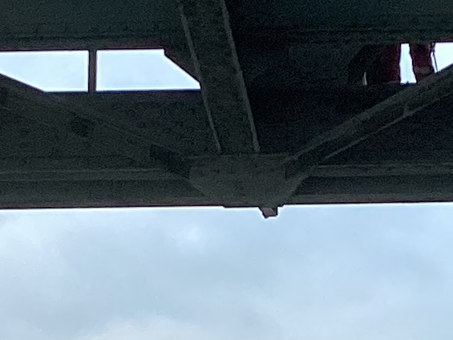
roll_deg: -0.3
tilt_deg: +9.6
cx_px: 292
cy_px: 623
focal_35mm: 179
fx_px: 2343
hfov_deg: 11.0
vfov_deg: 8.0
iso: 100
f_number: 2.4
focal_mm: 3.3
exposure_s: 1/60
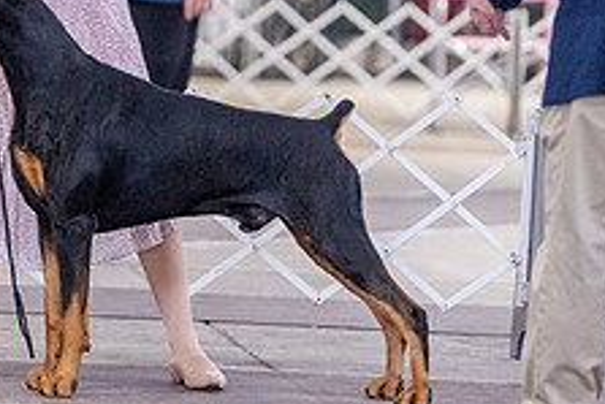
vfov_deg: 3.9
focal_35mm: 353
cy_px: -69
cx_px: 57
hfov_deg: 5.8
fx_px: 5936
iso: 6400
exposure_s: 1/400
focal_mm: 136
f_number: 2.8
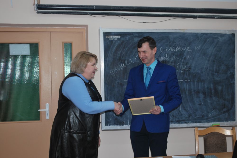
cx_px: 118
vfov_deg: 26.5
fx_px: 336
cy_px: 79
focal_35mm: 51
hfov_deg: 38.8
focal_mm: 34
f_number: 5
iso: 200
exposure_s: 1/60
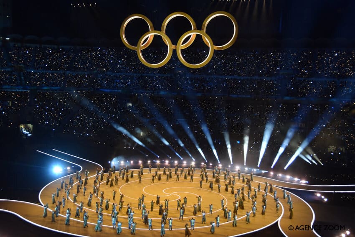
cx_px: 178
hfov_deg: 45.0
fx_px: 429
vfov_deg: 30.9
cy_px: 118
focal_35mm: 44
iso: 1250
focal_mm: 29
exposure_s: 1/60
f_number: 4
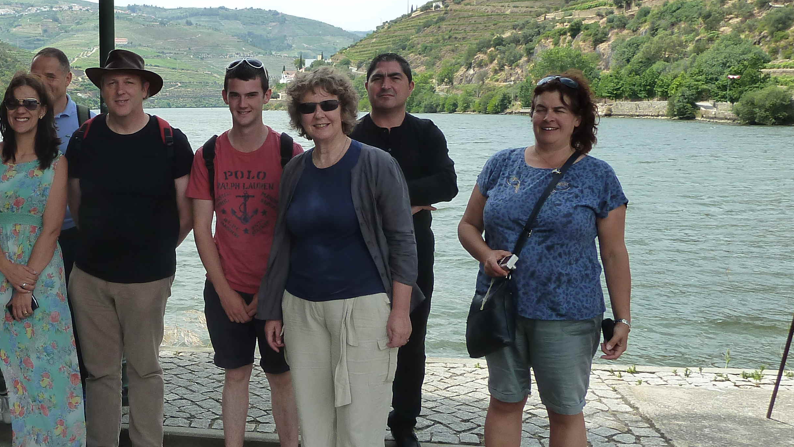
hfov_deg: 43.0
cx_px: 140
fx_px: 947
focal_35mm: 45
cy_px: 220
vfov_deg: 26.5
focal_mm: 4.1
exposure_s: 1/320
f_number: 4
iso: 125
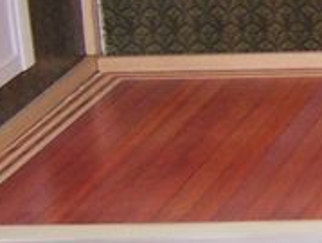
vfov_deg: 8.0
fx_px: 1715
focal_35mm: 184
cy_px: -25
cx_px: 714
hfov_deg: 9.7
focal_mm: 5.5
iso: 140
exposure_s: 1/60
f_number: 2.8
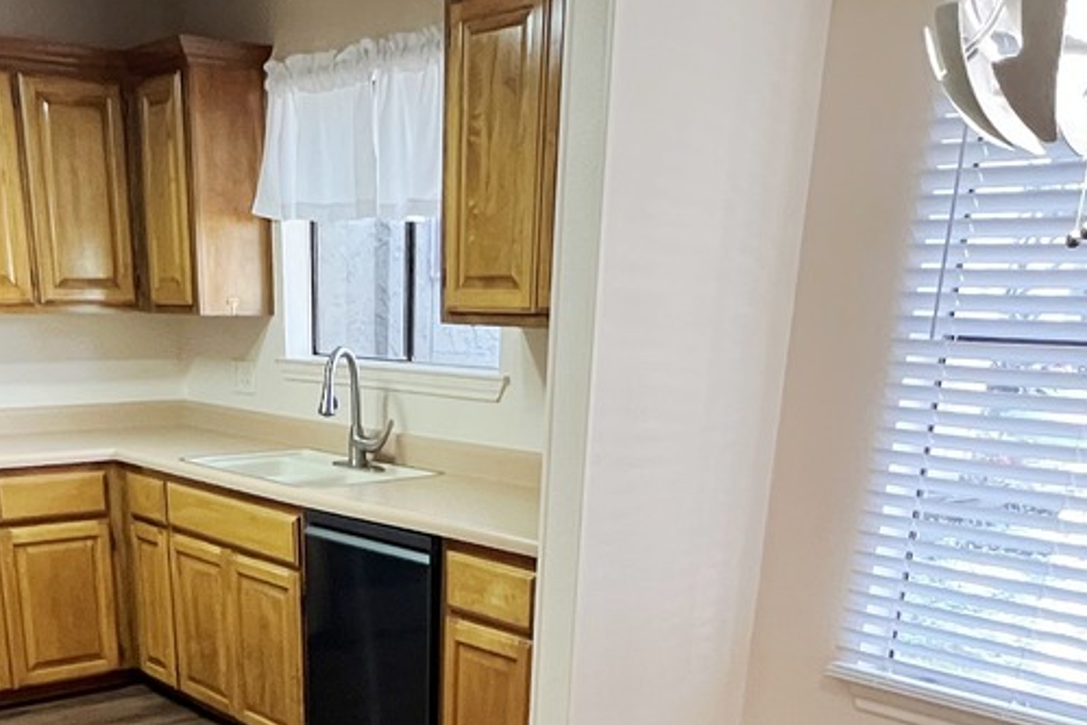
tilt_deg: -24.8
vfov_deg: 29.8
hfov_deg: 49.0
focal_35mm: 39
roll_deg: -0.5
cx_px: 396
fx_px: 1178
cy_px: 849
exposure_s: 1/60
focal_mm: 1.57
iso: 500
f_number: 1.8
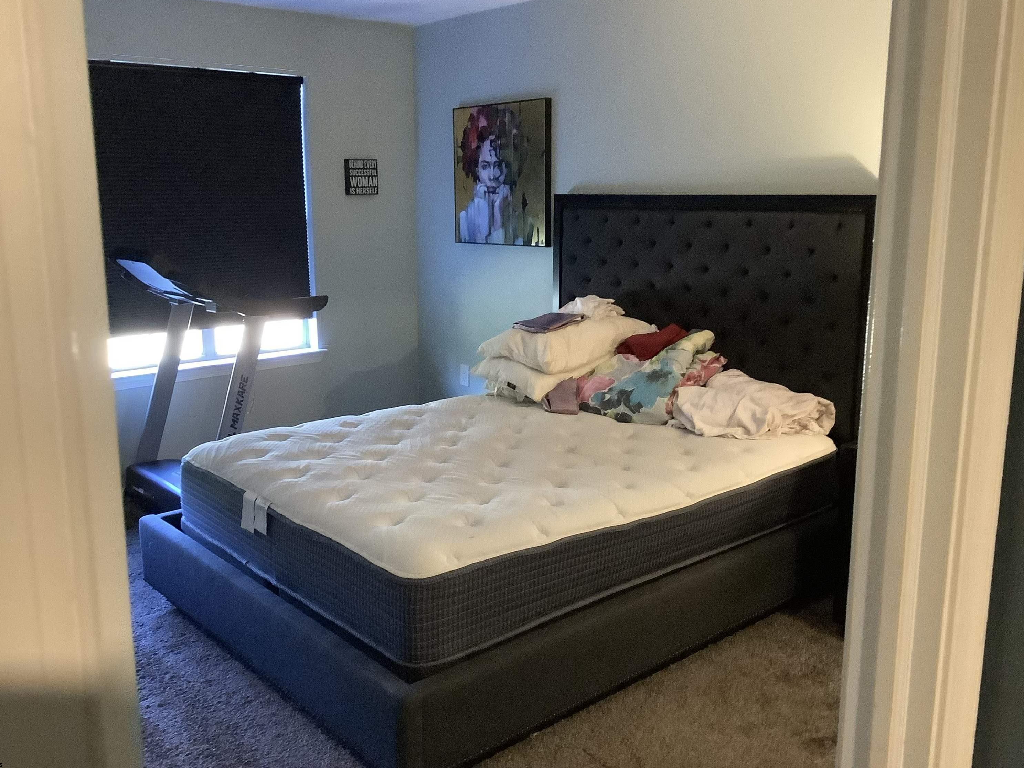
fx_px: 947
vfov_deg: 44.2
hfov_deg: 56.8
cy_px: 372
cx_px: 501
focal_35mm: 32
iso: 640
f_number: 2.4
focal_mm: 3.3
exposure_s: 1/24
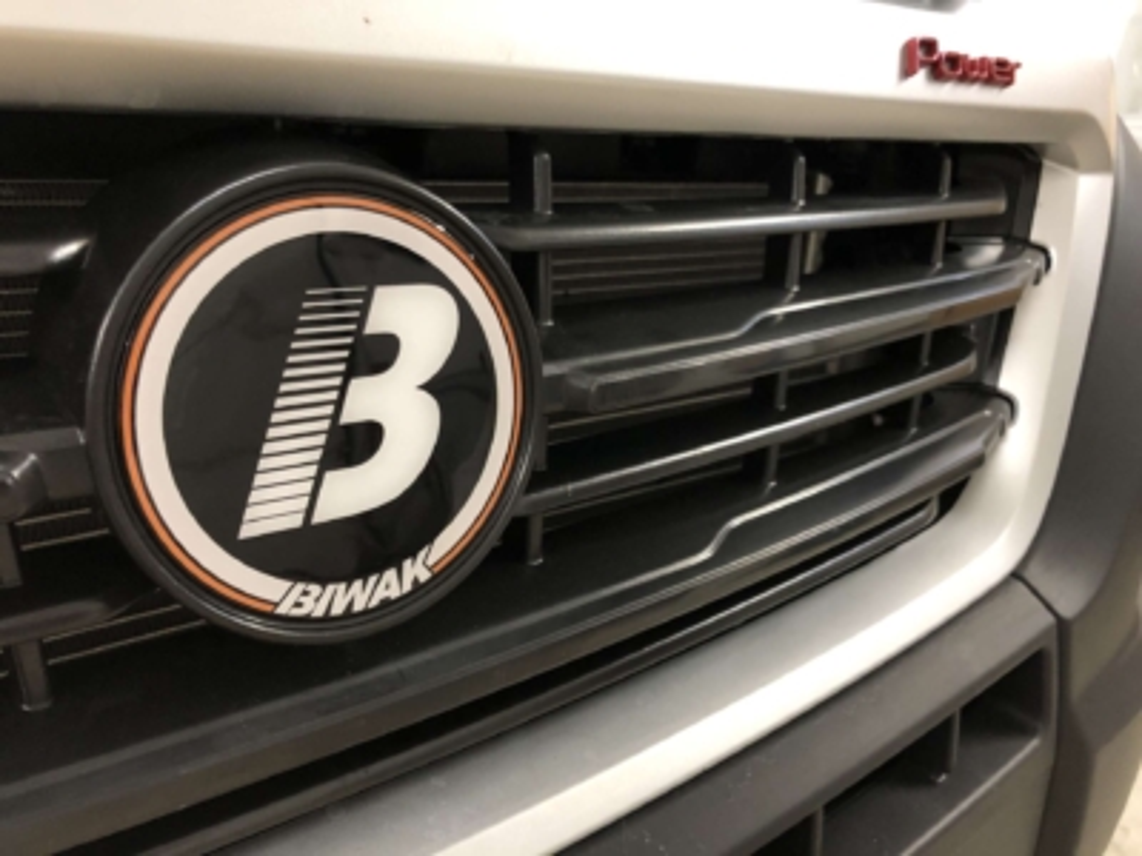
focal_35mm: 28
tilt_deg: -17.4
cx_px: 571
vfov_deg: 49.7
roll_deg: -2.6
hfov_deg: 63.4
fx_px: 924
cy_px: 428
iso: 100
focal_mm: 4
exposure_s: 1/17
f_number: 1.8
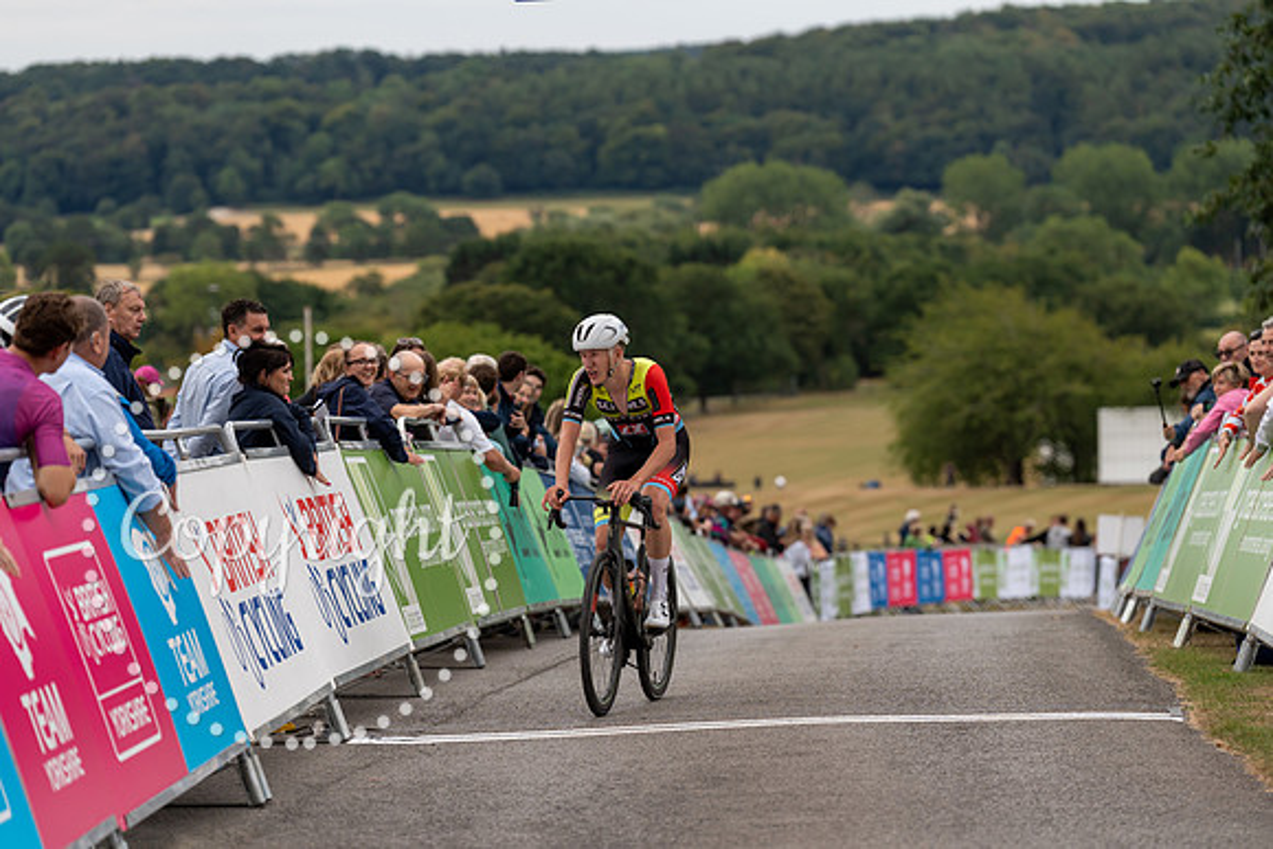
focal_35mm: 144
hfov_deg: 14.2
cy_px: 424
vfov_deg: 9.5
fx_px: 5093
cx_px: 636
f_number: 3.5
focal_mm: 144
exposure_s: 1/1000
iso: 640
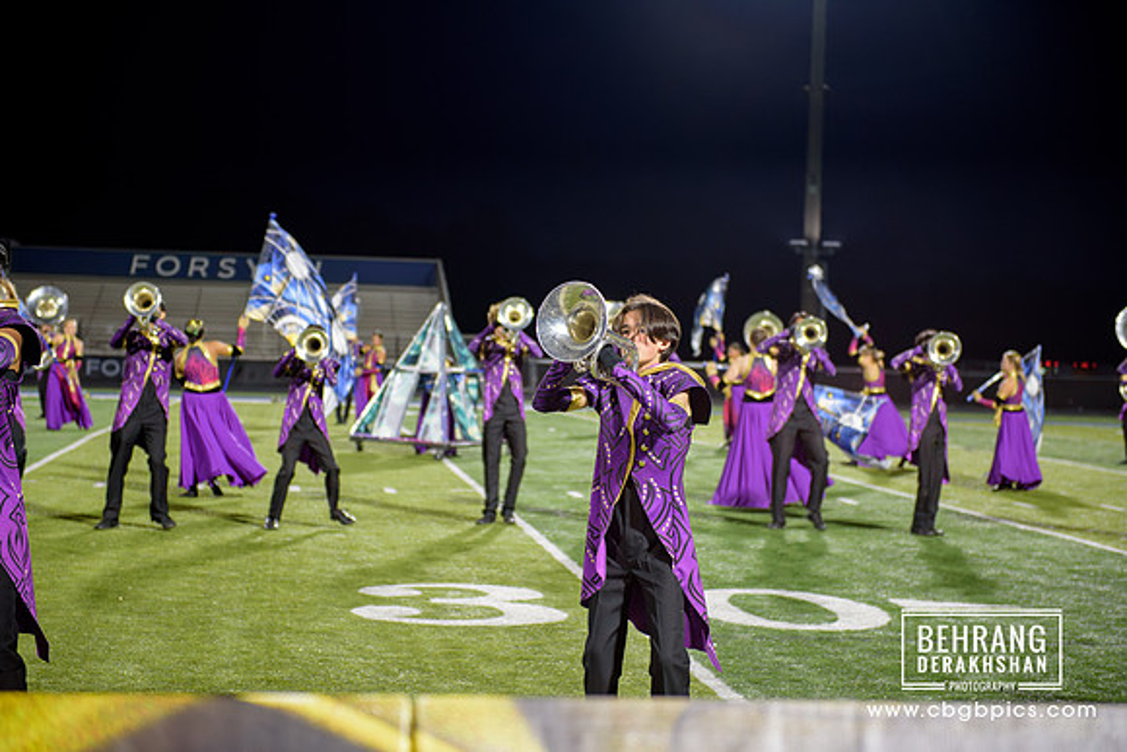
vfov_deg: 19.5
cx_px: 564
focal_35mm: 70
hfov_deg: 28.8
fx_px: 2192
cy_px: 376
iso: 2200
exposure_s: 1/400
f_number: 2.8
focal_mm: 70
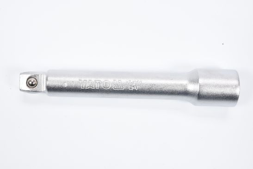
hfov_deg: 27.0
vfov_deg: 18.2
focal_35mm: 75
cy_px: 84
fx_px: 528
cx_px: 126
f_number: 14
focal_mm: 50
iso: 250
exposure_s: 1/125
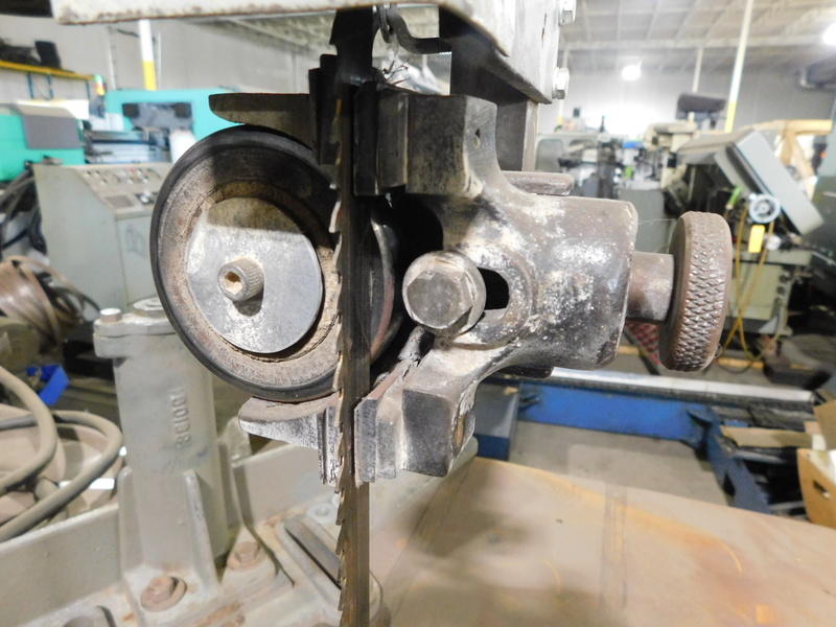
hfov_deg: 73.9
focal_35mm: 23
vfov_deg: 58.9
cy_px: 314
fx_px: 555
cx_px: 418
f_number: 3
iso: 720
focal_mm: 4
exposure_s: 1/8
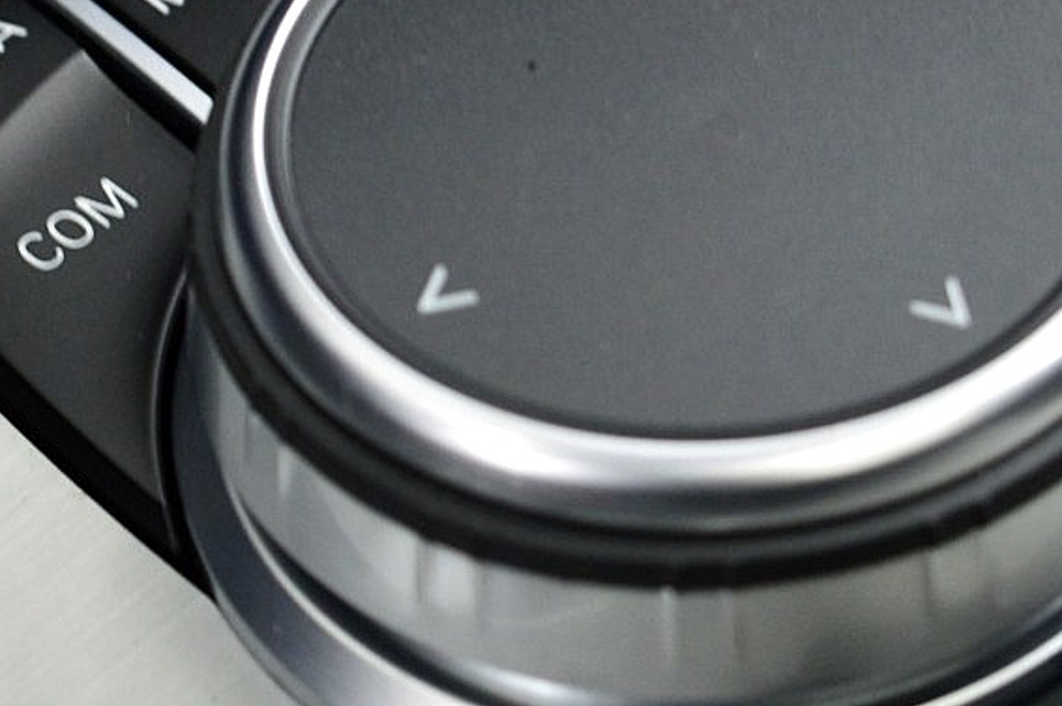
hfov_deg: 8.7
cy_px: 120
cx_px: 665
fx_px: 6969
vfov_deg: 5.8
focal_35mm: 236
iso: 800
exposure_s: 1/50
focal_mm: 55
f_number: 5.6
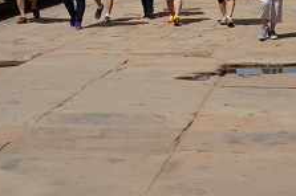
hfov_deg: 15.6
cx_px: 251
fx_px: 1067
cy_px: -34
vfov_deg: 10.4
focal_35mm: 130
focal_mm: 36
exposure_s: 1/320
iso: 200
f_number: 16
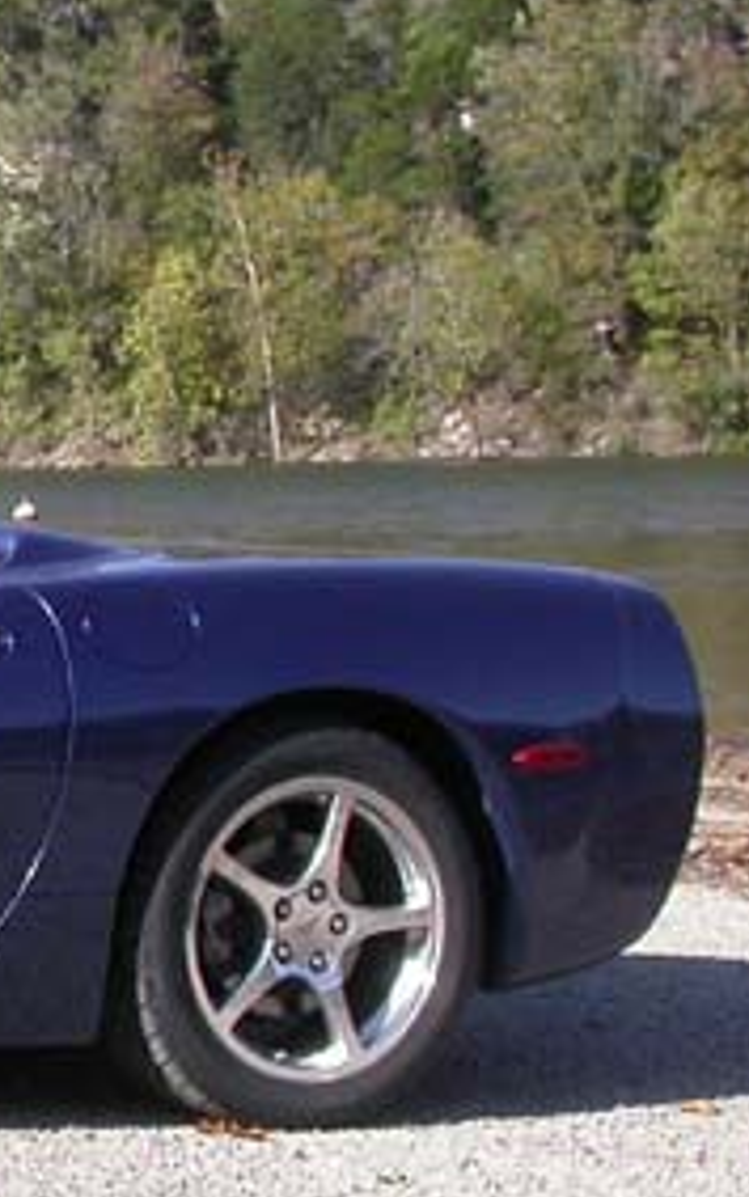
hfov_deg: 10.7
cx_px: -673
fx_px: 3721
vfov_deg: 18.3
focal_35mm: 114
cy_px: 541
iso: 100
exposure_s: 1/270
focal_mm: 7.85
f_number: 6
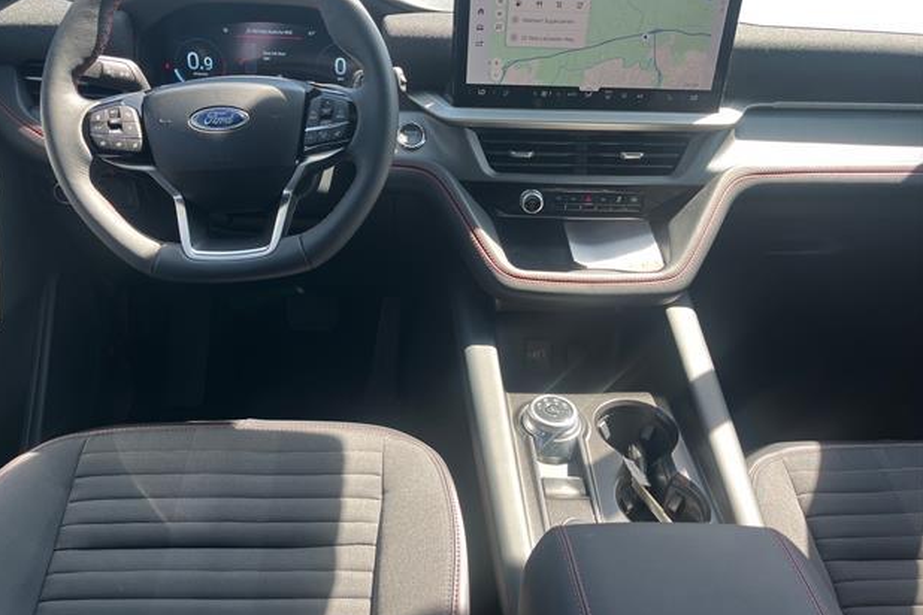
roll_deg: +1.0
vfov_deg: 46.3
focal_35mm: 28
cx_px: 448
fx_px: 718
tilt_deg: -30.4
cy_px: 273
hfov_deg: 65.5
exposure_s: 1/121
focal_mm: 5.1
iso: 40
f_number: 1.6
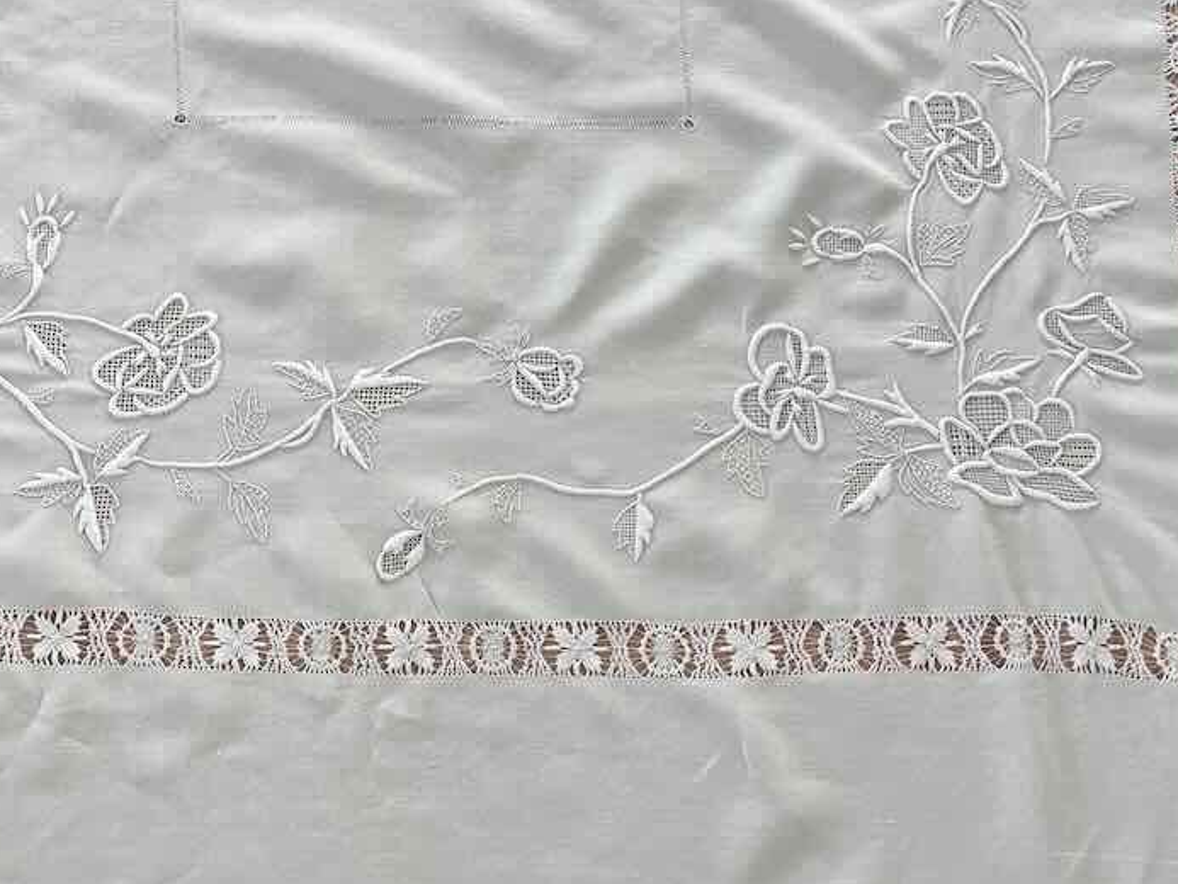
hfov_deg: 41.2
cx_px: 340
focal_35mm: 45
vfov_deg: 32.2
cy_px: 445
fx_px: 1532
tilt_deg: -76.6
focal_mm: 4.2
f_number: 1.6
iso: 50
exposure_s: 1/121
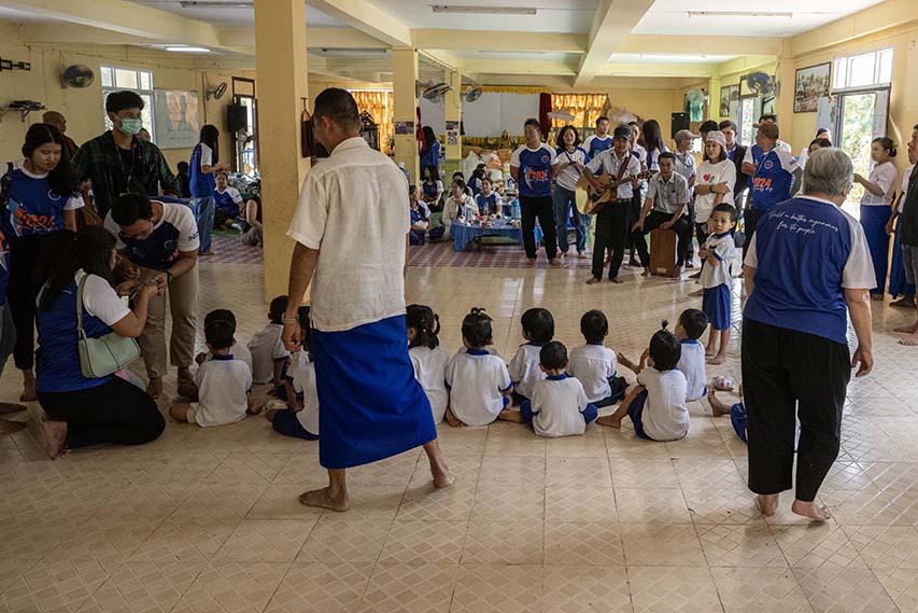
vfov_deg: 47.9
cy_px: 284
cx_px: 500
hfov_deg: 67.2
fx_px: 689
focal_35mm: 27
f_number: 6.3
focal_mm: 24
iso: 2000
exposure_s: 1/200
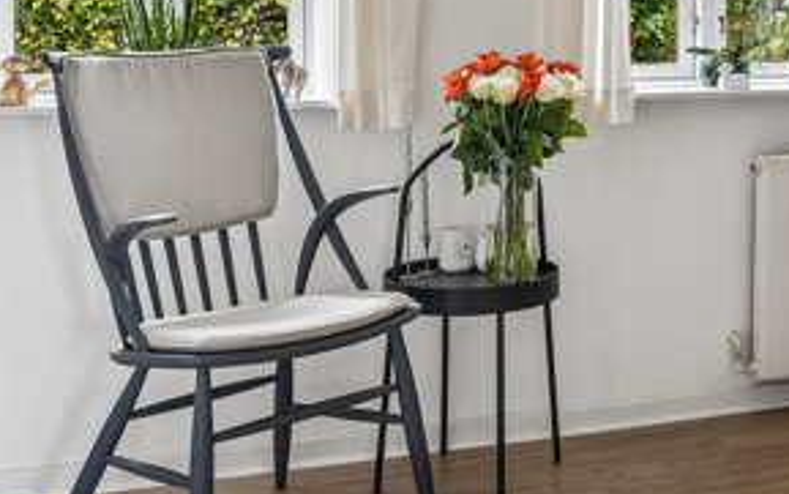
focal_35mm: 63
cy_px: -12
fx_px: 1364
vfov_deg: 19.8
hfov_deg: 30.1
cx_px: 784
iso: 200
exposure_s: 1.6
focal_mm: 15
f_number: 8
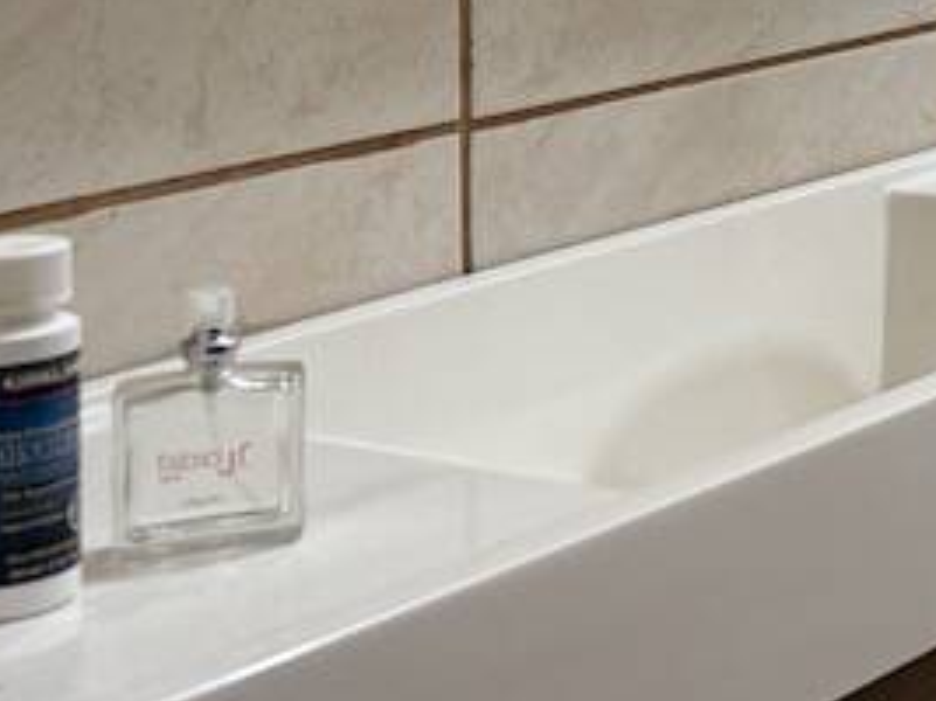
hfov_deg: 17.9
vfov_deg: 14.9
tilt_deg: +0.6
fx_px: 2487
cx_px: 1592
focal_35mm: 92
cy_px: -358
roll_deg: +0.7
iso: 200
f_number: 1.78
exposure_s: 1/60
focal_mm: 6.76
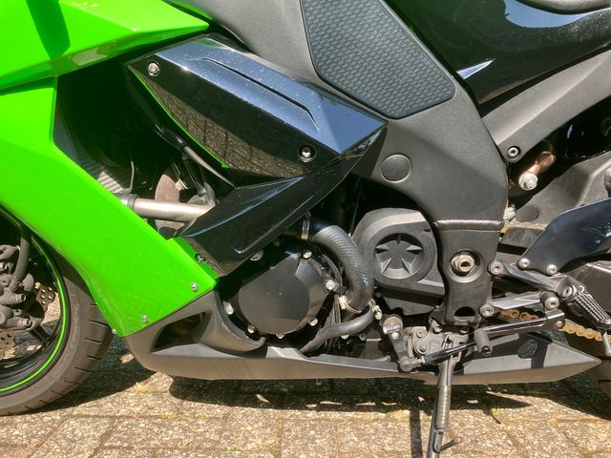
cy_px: 229
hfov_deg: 63.4
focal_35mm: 28
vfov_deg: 49.7
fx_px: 494
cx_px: 306
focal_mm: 3.99
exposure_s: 1/232
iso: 25
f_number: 1.8
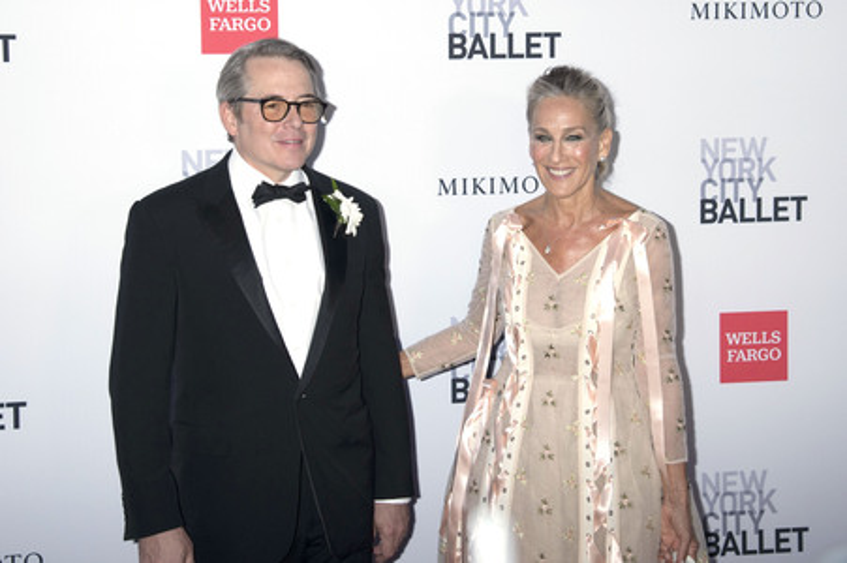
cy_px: 282
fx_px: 1175
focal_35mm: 50
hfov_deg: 39.6
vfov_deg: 27.0
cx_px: 424
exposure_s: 1/200
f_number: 6.3
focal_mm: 50
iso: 640
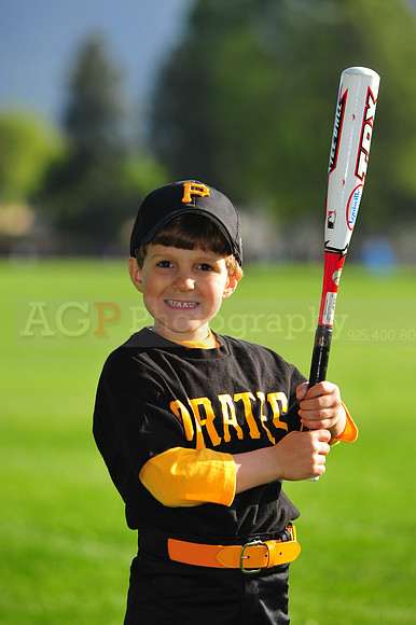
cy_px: 312
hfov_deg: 6.9
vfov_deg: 10.3
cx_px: 208
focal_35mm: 200
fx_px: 3471
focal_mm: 200
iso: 200
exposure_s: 1/640
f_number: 5
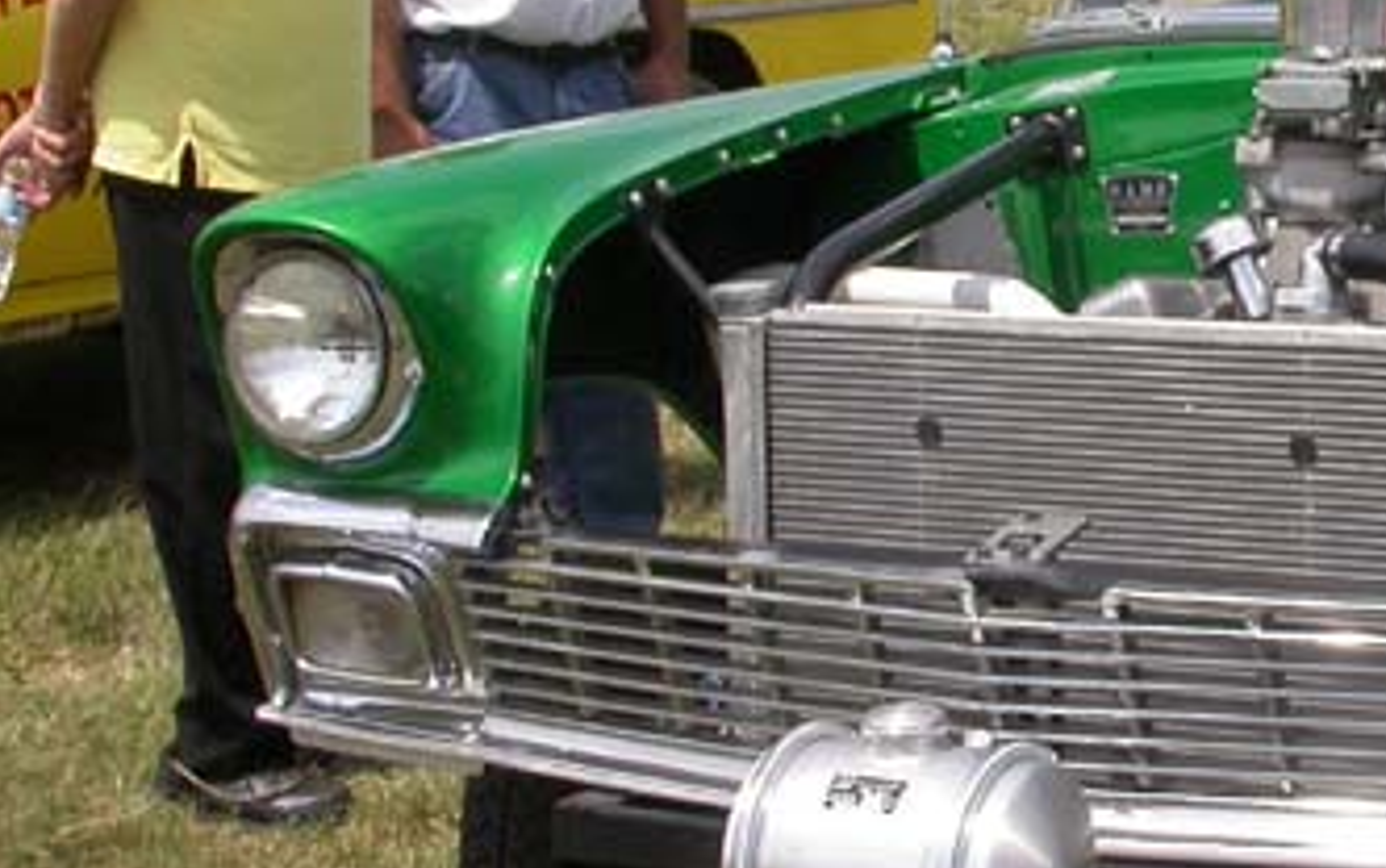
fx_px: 3666
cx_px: 1319
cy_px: 296
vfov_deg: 13.5
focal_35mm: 97
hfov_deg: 20.8
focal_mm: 7.85
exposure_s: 1/376
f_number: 7.5
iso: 100
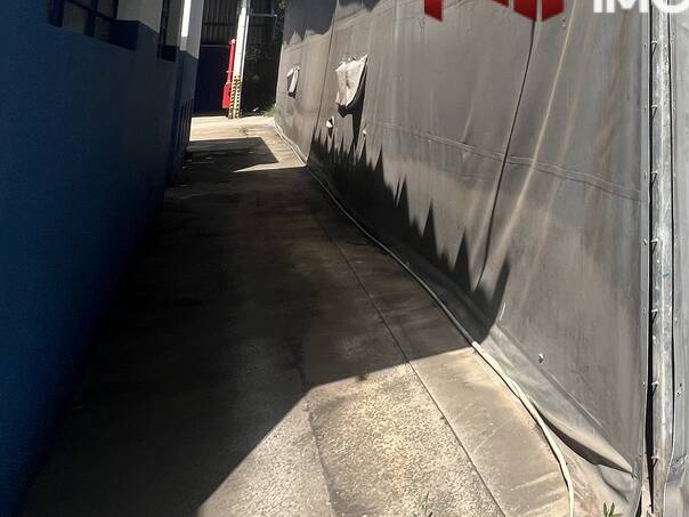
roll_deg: +1.3
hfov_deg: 47.0
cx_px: 712
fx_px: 617
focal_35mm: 31
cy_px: -24
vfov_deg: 39.0
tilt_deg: +10.8
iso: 32
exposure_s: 1/1167
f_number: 1.8
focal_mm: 1.57
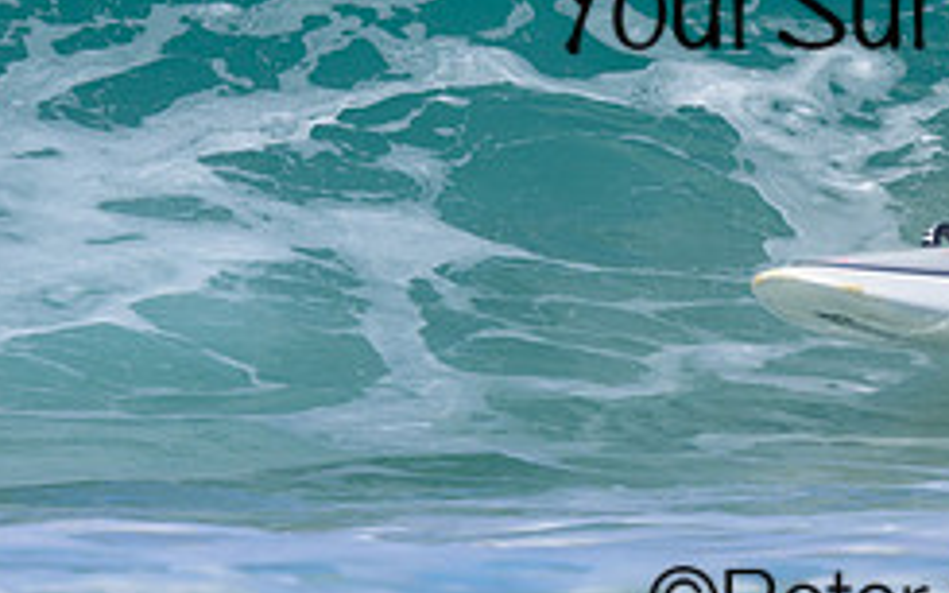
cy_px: -20
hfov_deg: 0.8
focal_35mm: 2657
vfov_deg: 0.5
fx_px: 68703
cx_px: 687
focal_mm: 800
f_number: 6.3
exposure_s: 1/2000
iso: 250
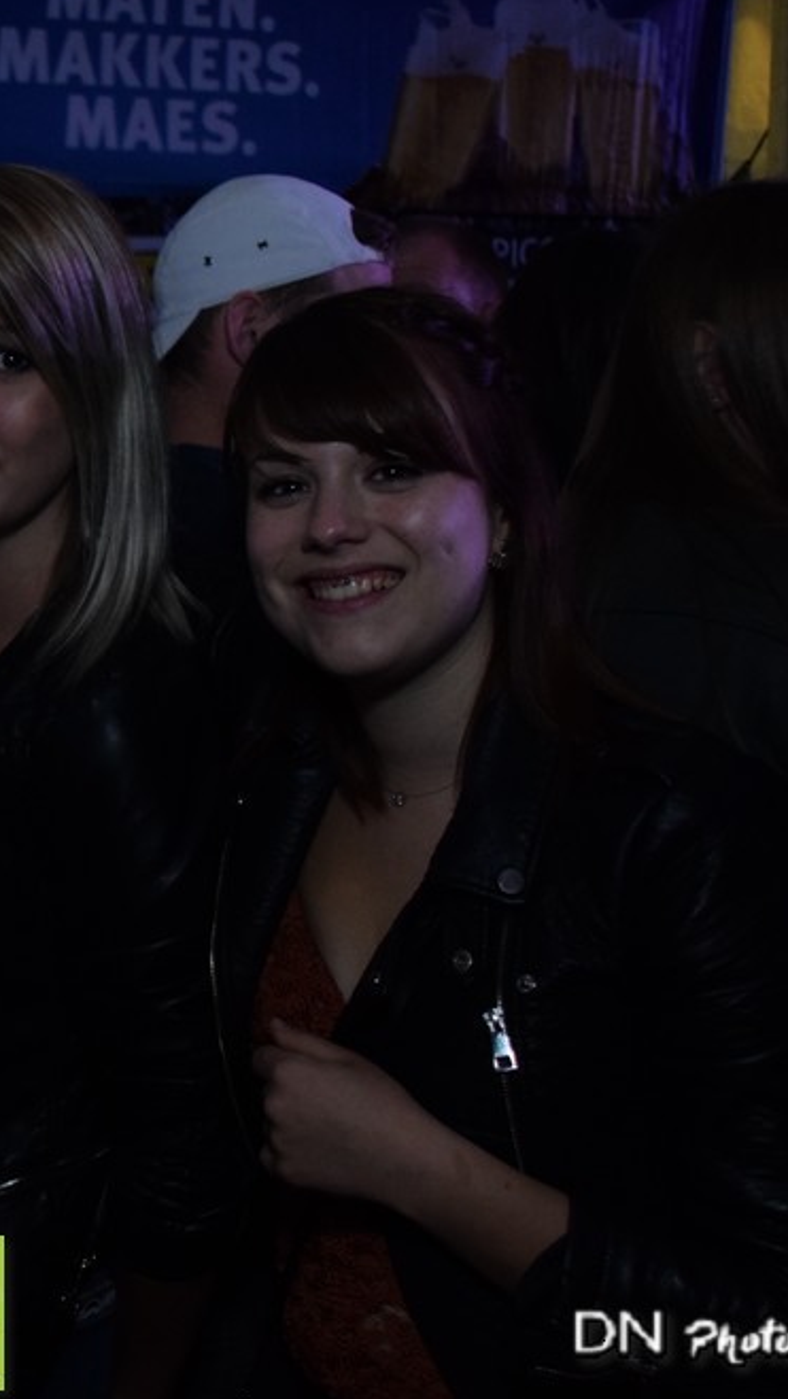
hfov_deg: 21.4
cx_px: -101
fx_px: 1967
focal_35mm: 53
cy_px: 692
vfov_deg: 39.2
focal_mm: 22
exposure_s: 1/50
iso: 1600
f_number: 3.8
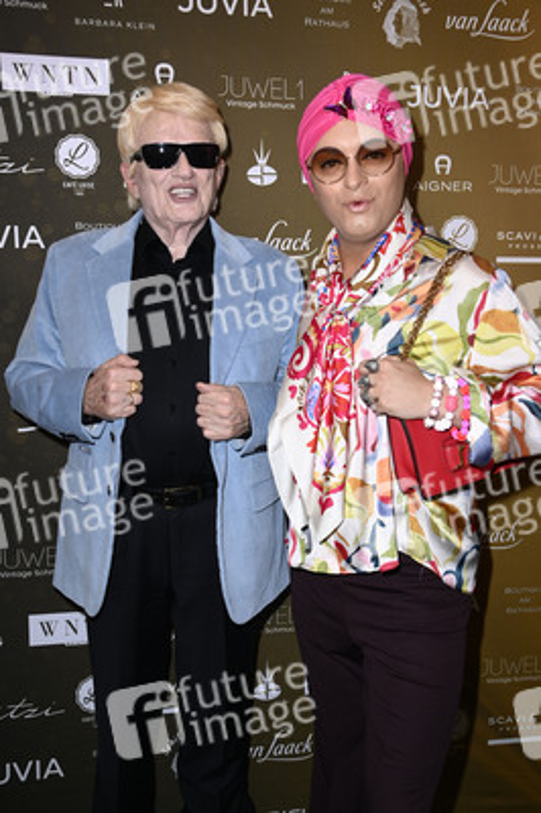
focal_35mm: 36
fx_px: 813
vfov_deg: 53.2
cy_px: 406
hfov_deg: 36.8
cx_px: 270
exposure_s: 1/250
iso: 640
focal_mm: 36
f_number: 5.6
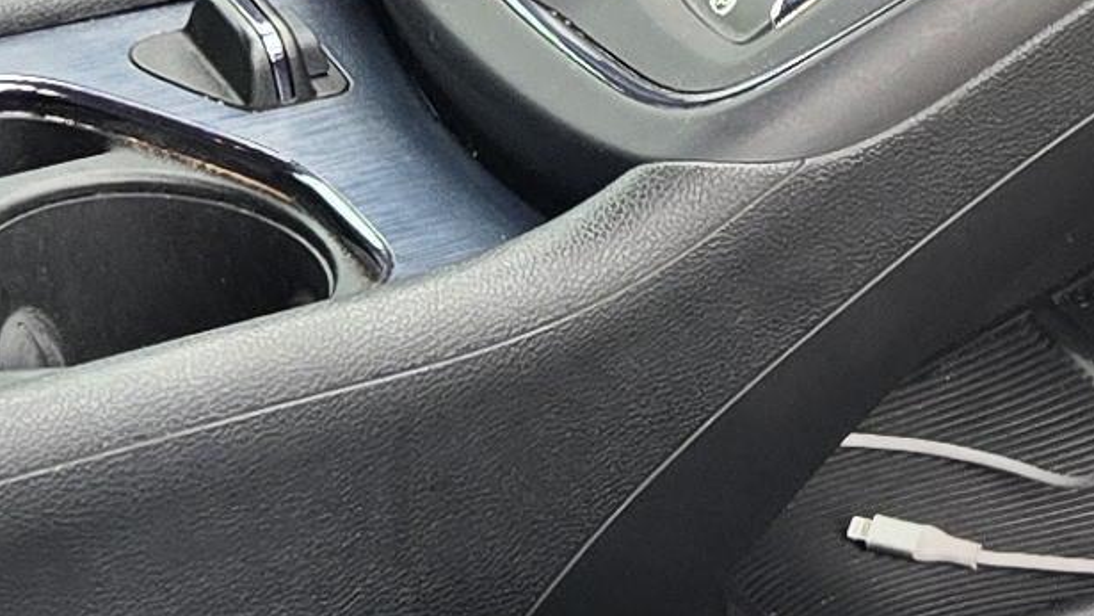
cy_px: -30
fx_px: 4729
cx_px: 1050
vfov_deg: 7.4
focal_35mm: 163
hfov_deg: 13.1
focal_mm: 5.4
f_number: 1.8
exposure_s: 1/180
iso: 100
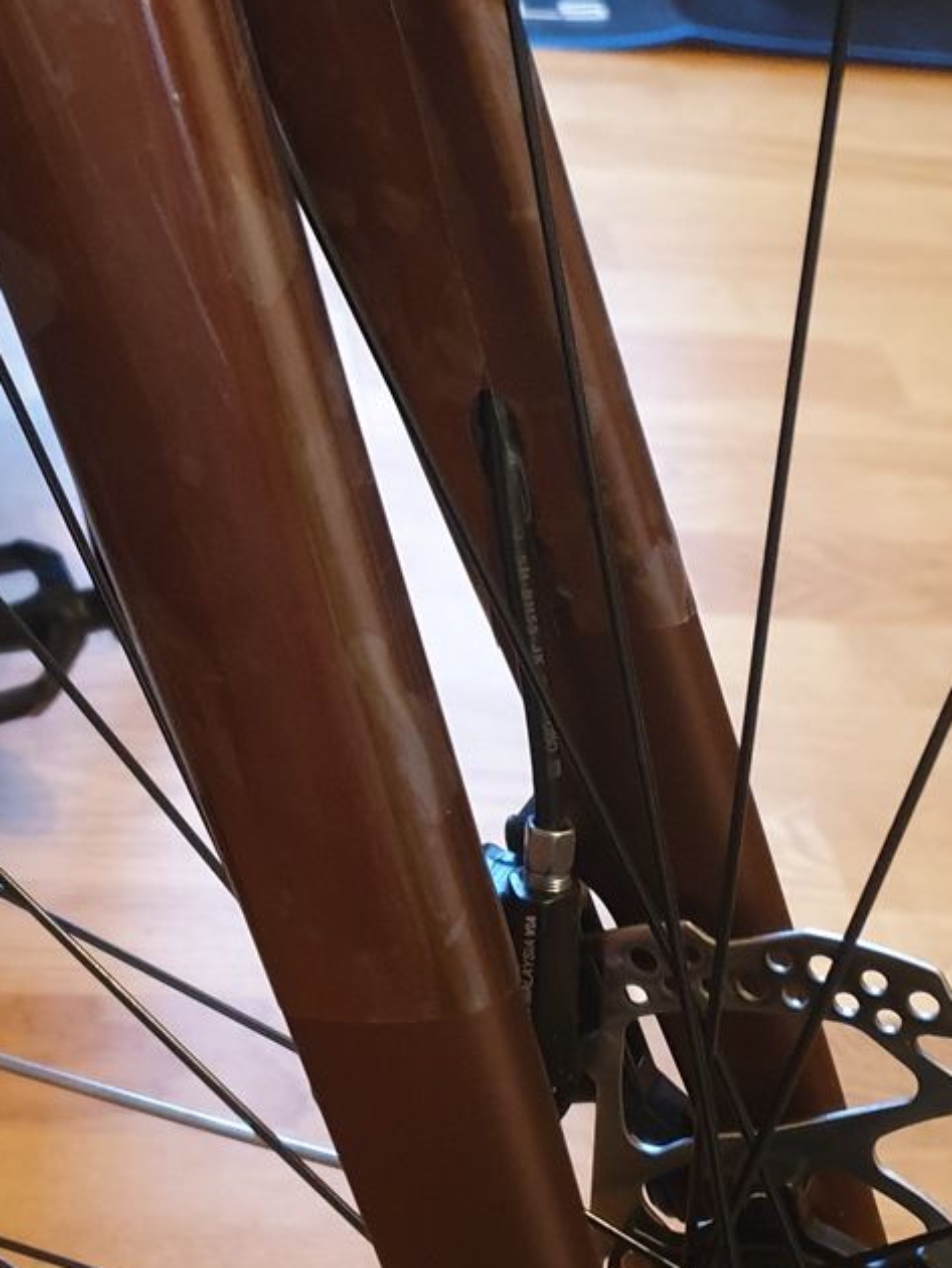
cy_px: 378
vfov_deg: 29.1
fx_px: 2419
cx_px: 151
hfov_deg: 21.9
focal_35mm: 66
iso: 320
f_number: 1.5
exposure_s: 1/13
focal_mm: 4.3
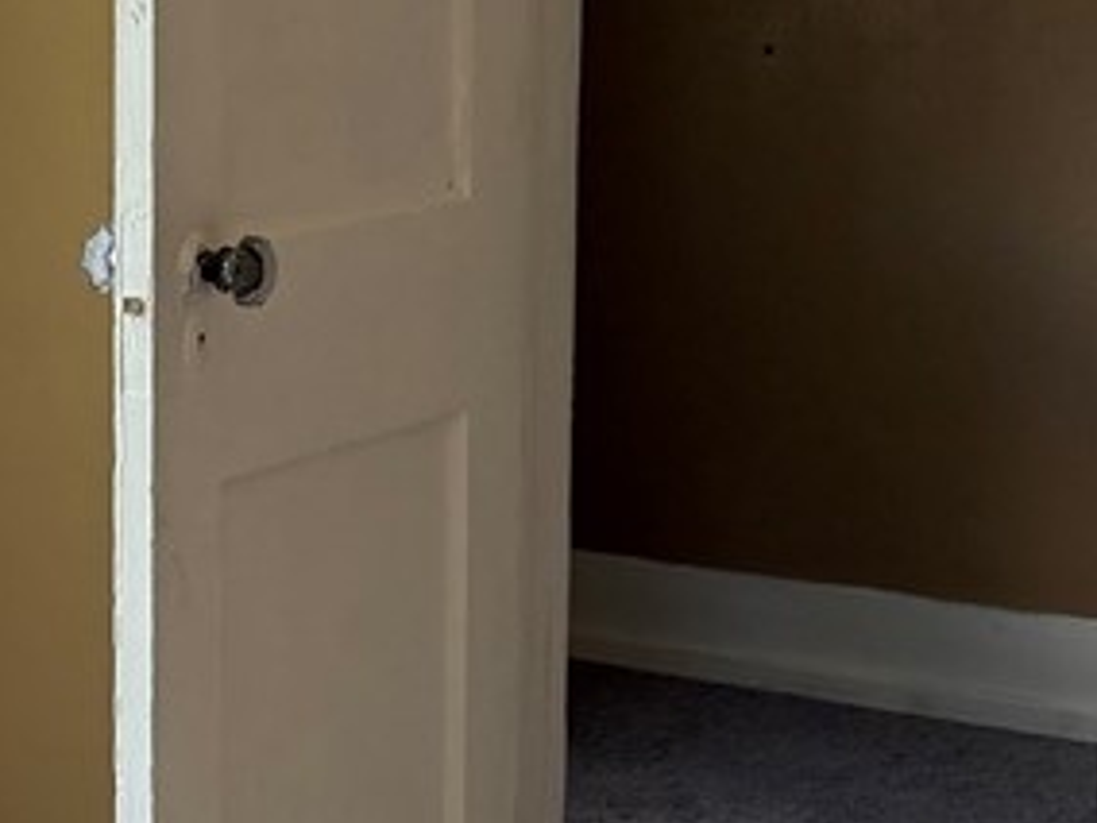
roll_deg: -0.2
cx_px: -12
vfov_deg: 11.0
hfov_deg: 14.4
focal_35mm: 135
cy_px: 549
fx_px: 4278
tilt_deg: -12.4
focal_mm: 6.76
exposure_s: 1/187
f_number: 1.78
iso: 100
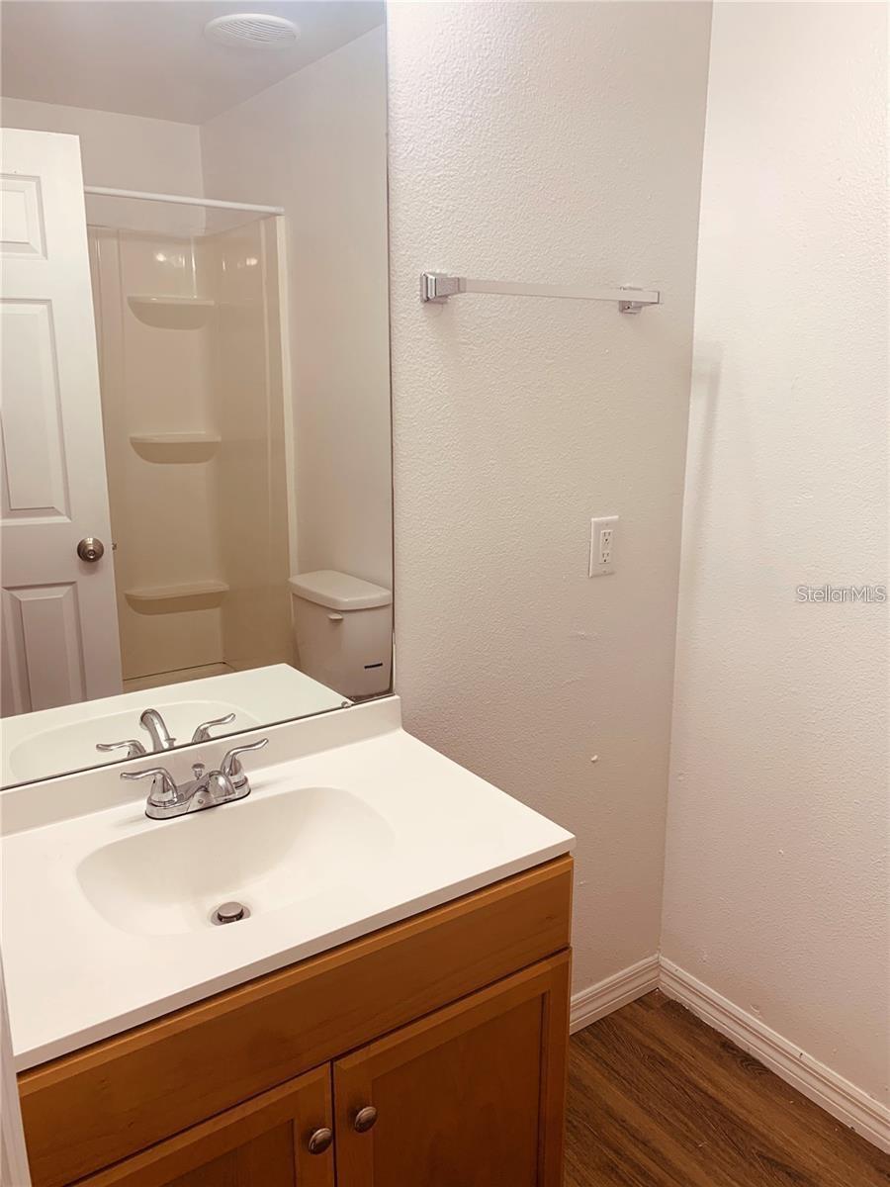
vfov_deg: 67.3
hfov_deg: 53.1
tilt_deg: -11.6
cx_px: 445
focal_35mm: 26
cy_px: 594
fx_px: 891
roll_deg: -0.2
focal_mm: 4.25
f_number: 1.8
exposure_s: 1/120
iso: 50
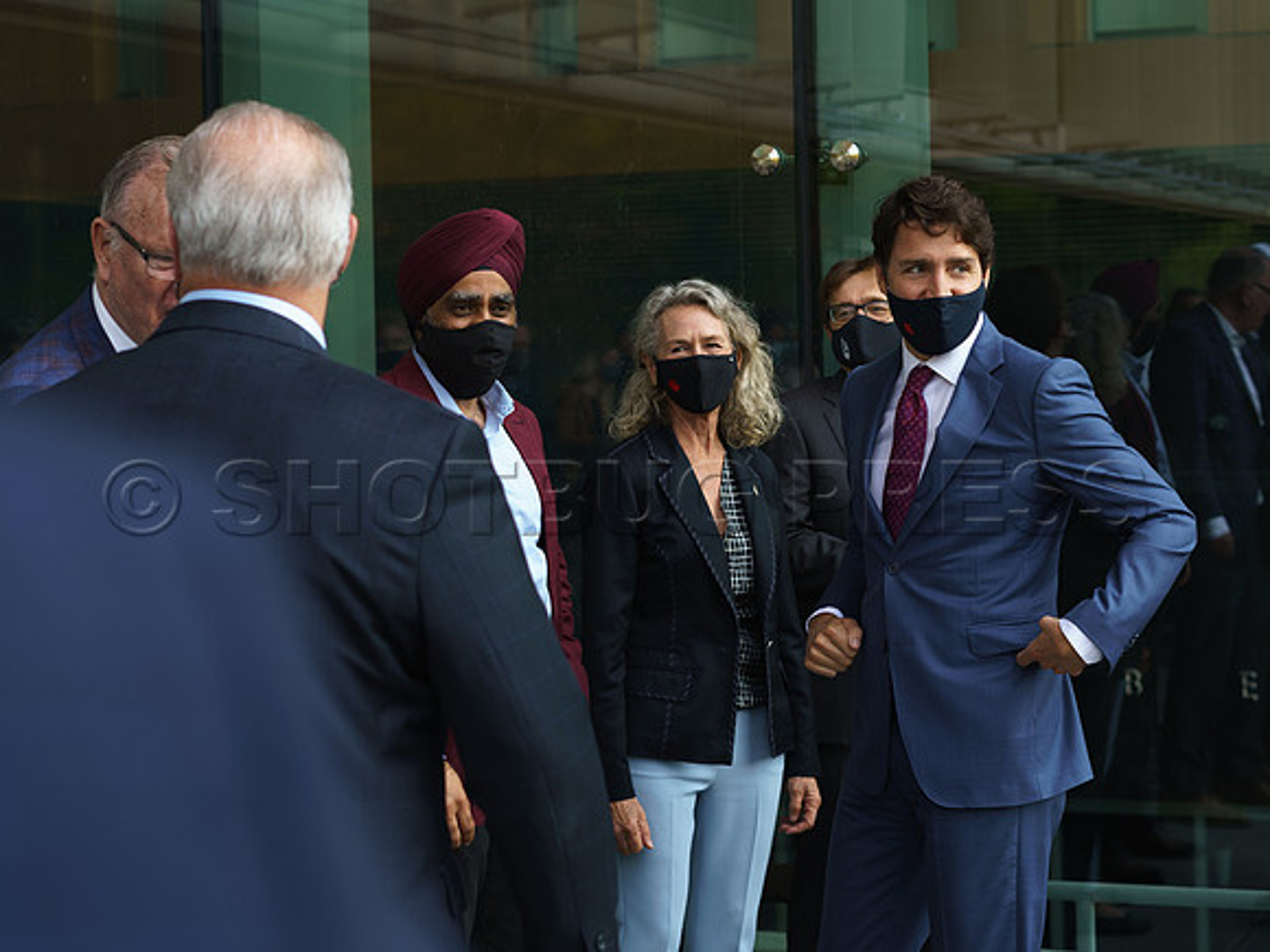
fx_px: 2735
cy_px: 296
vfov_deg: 19.7
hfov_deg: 26.0
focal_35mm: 75
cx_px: 818
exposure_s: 1/320
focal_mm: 50
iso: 250
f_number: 4
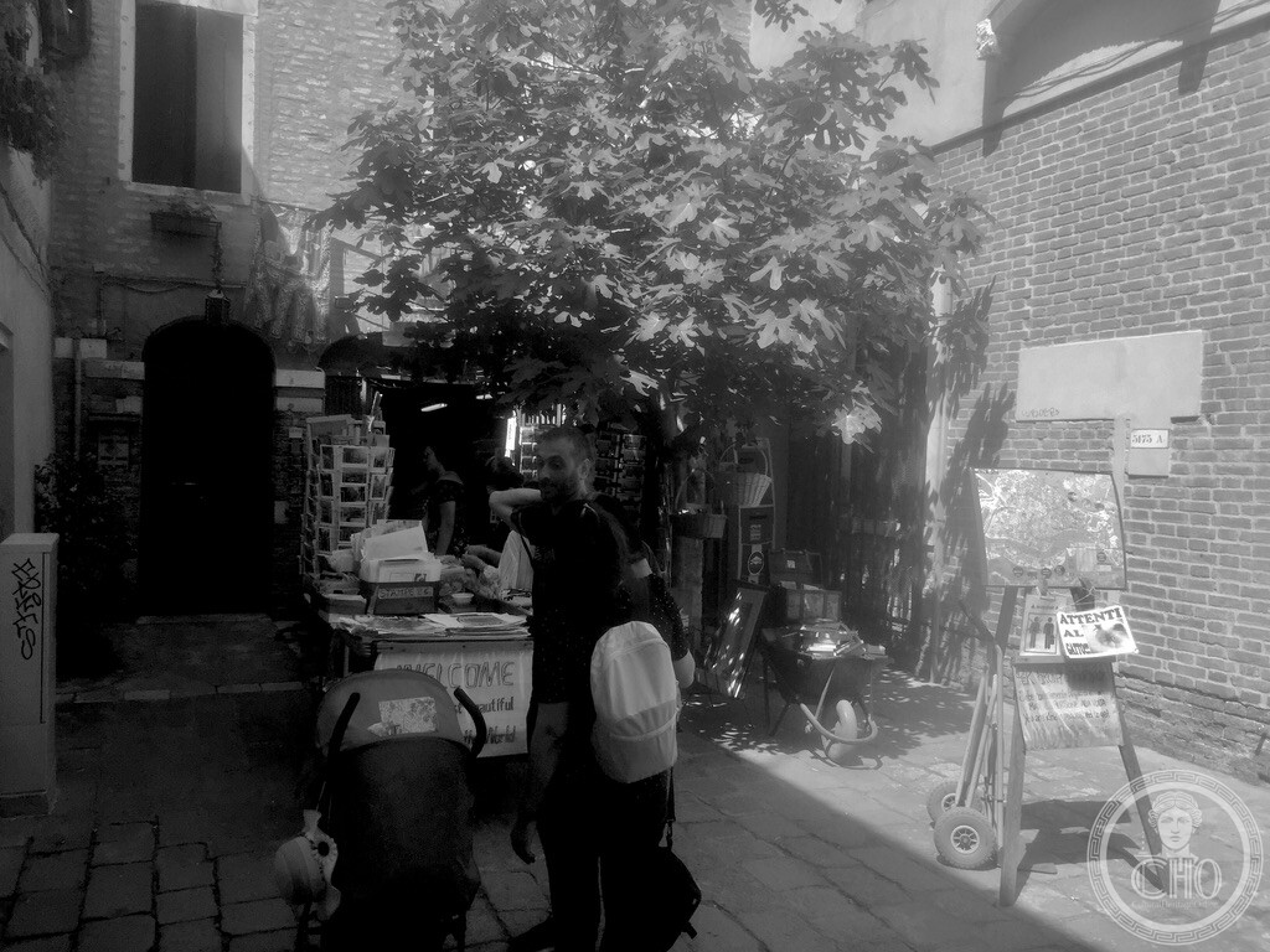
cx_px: 635
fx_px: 1064
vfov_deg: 48.2
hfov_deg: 61.7
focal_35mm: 29
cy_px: 476
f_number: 2.2
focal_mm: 4.15
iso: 32
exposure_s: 1/989
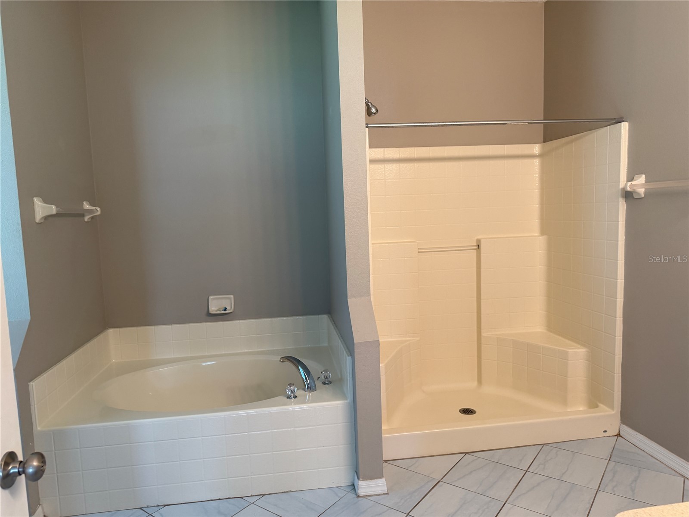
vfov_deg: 56.8
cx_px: 344
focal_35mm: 24
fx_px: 478
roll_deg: +2.2
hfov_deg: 71.6
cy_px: 258
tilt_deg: -5.1
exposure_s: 1/120
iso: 200
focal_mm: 6.76
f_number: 1.78
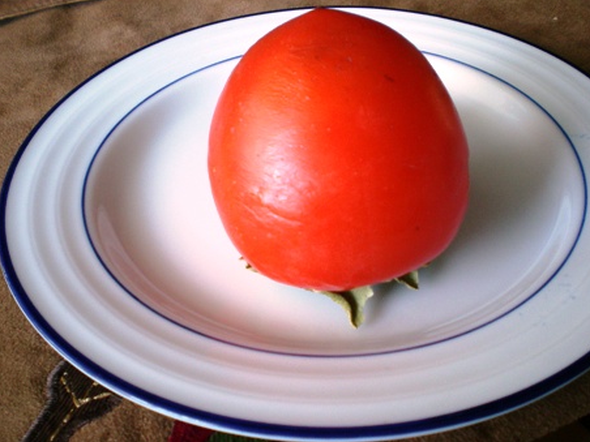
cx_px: 303
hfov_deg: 44.8
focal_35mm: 42
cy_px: 201
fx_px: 716
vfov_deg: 34.3
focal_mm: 6.3
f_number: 3.1
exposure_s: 1/16.2
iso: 200
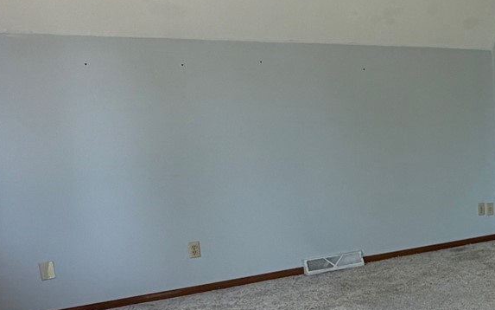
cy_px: 197
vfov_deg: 24.3
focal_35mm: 53
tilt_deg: -10.0
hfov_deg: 30.3
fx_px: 715
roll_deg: +0.3
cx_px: 644
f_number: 2.2
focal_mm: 2.22
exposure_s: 1/121
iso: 80
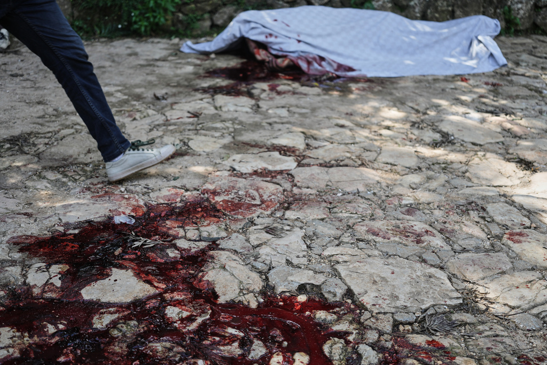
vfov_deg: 27.0
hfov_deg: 39.6
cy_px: 182
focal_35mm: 50
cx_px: 274
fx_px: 759
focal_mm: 50
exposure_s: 1/320
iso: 160
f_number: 2.8
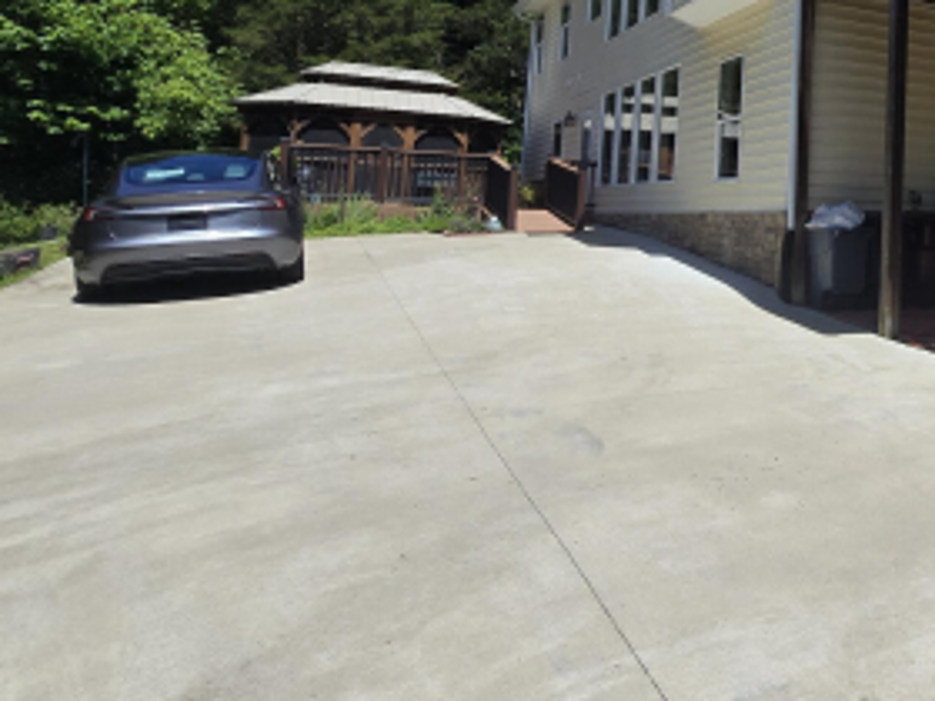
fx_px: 837
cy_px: 144
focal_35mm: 31
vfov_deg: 43.4
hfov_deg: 47.1
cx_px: 963
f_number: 2.2
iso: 50
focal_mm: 2.2
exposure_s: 1/2531
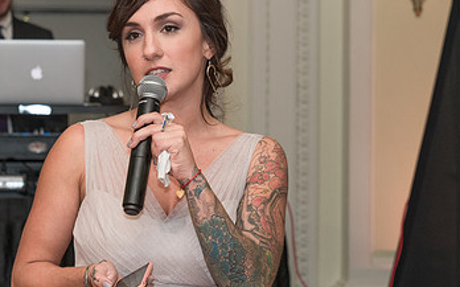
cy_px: 124
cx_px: 170
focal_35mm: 126
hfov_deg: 16.6
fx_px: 1579
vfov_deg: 10.4
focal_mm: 70
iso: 1000
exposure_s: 1/160
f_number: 5.6
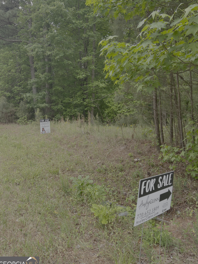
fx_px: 206
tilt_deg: -4.1
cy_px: 133
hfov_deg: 51.3
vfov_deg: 65.3
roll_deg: +1.5
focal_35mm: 27
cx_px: 101
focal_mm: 5.7
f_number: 1.5
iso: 50
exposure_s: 1/511
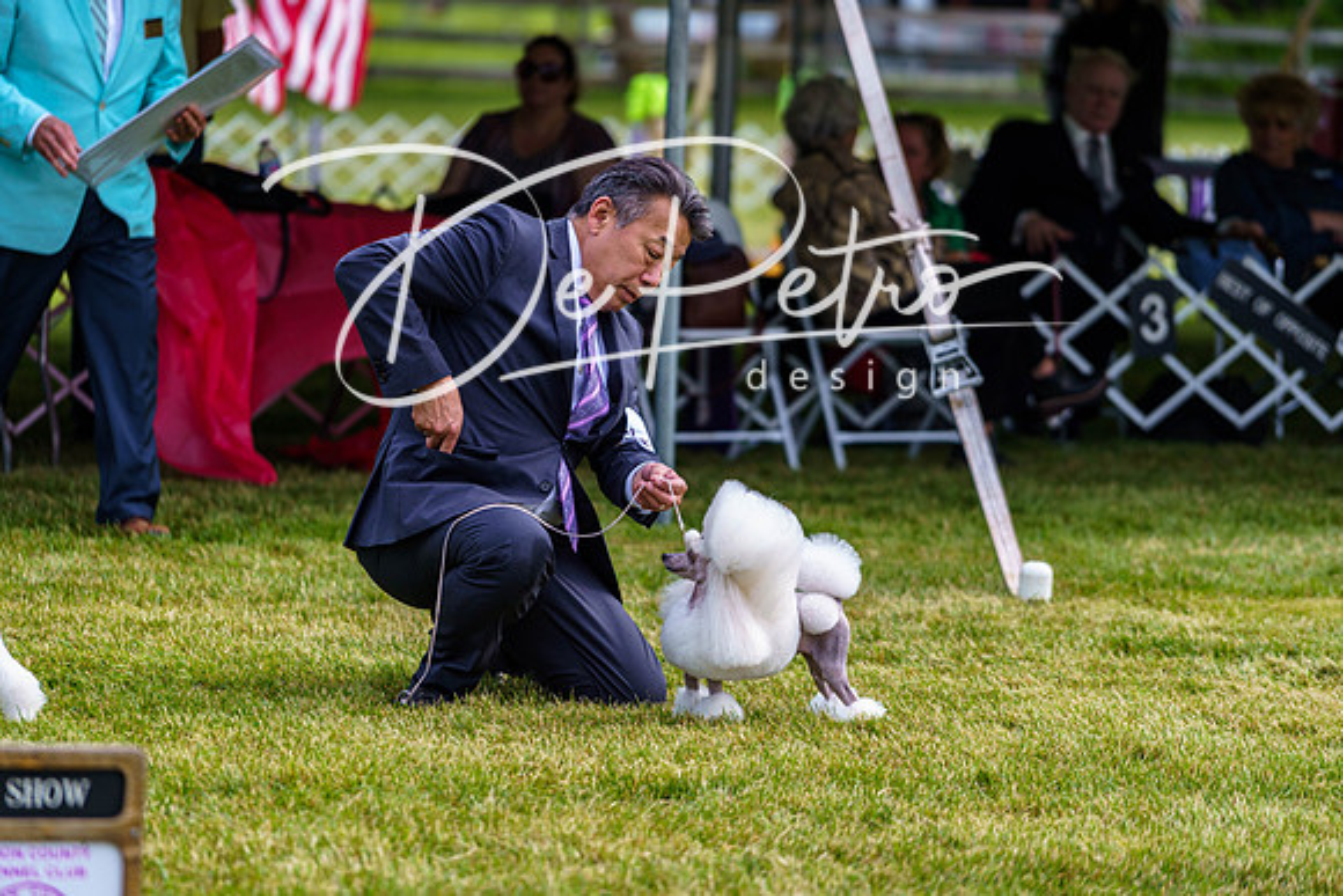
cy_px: 448
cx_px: 672
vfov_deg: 7.2
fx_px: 7127
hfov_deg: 10.8
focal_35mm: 191
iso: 250
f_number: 4
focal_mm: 191
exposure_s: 1/500
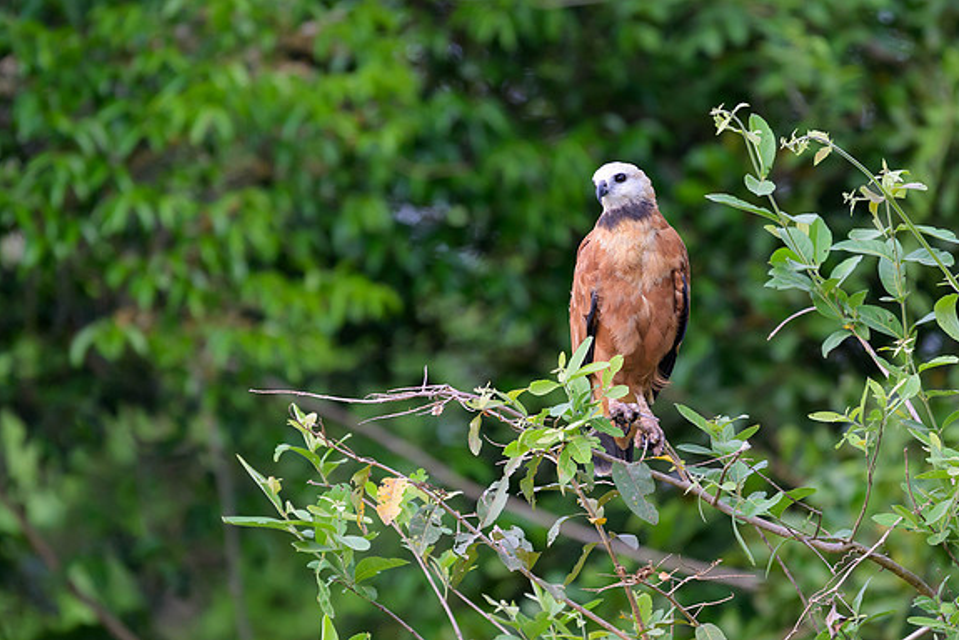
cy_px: 265
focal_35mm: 999
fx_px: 26624
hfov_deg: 2.1
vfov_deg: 1.4
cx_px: 526
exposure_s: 1/1000
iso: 560
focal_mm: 560
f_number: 4
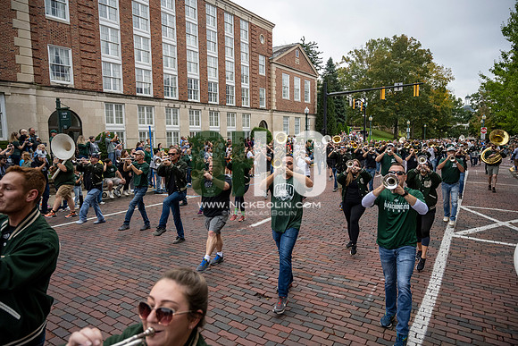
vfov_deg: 53.2
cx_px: 259
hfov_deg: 73.7
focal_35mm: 24
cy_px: 173
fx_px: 345
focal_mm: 24
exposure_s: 1/1600
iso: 1000
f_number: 4
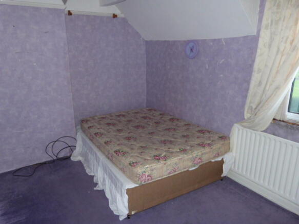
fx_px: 216
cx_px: 150
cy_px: 112
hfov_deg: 69.4
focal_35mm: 25
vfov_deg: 54.9
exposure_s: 1/125
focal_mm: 4.5
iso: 200
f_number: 2.8
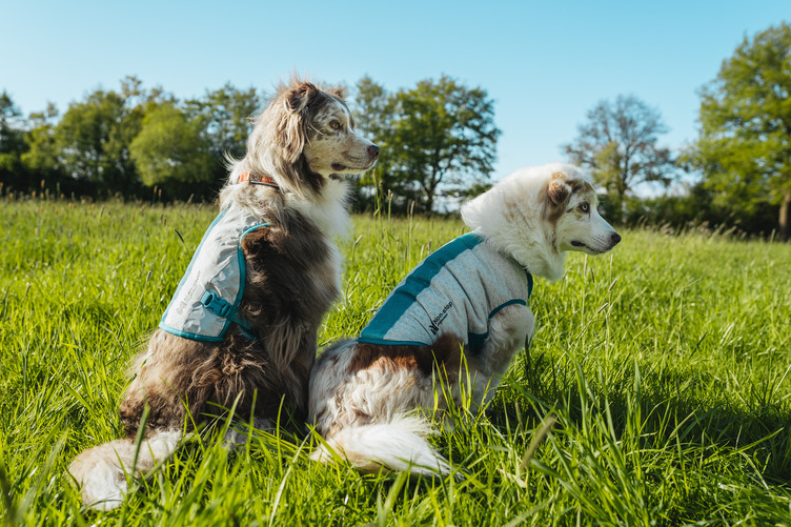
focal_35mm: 35
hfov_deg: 54.4
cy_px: 264
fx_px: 769
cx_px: 396
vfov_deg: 37.8
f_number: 4
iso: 400
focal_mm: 35
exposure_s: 1/1600
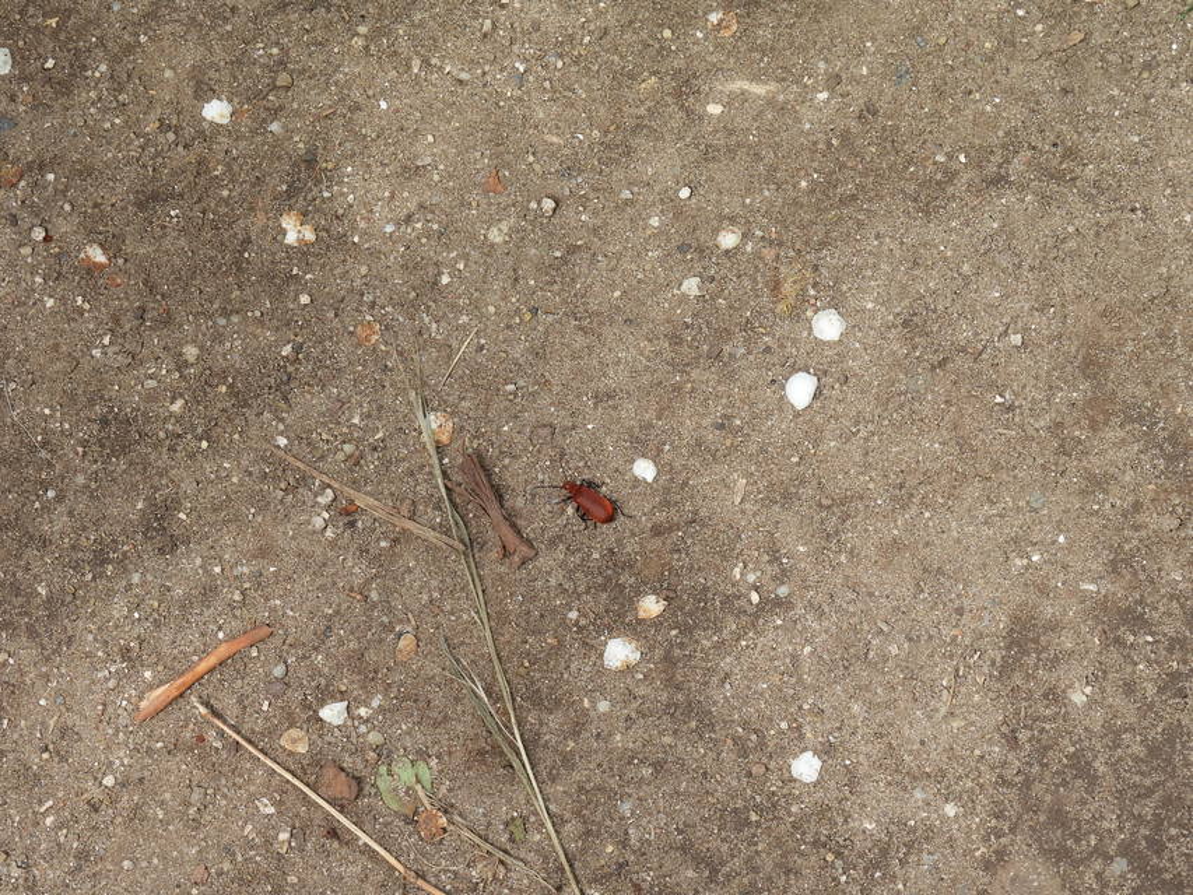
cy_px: 448
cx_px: 596
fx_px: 5170
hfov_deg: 13.2
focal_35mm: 150
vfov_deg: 9.9
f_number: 5.6
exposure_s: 1/200
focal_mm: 26.8
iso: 100
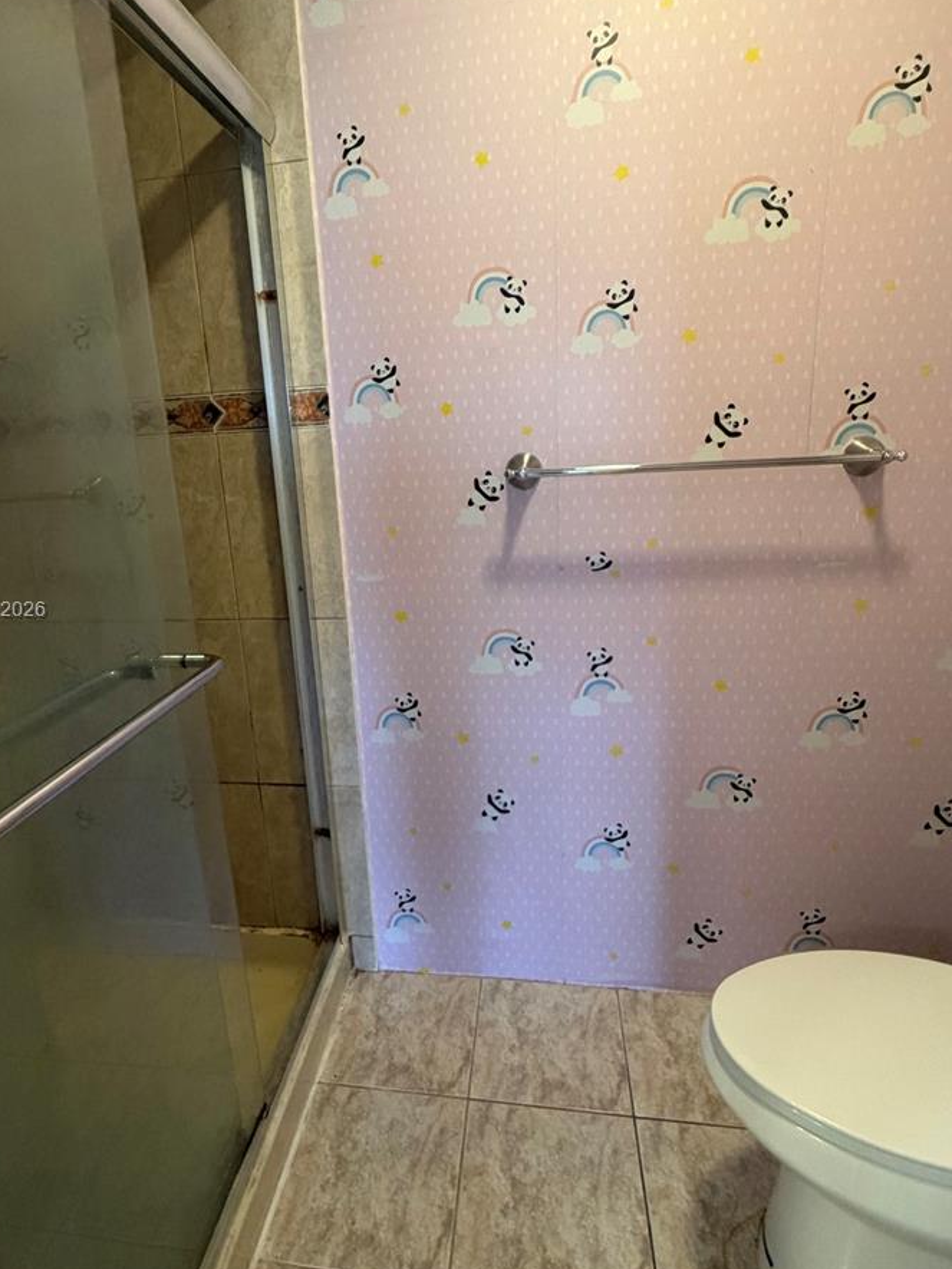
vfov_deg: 84.6
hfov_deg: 68.5
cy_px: 612
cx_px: 426
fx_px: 697
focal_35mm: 19
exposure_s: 1/60
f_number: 2.2
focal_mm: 2.22
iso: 400
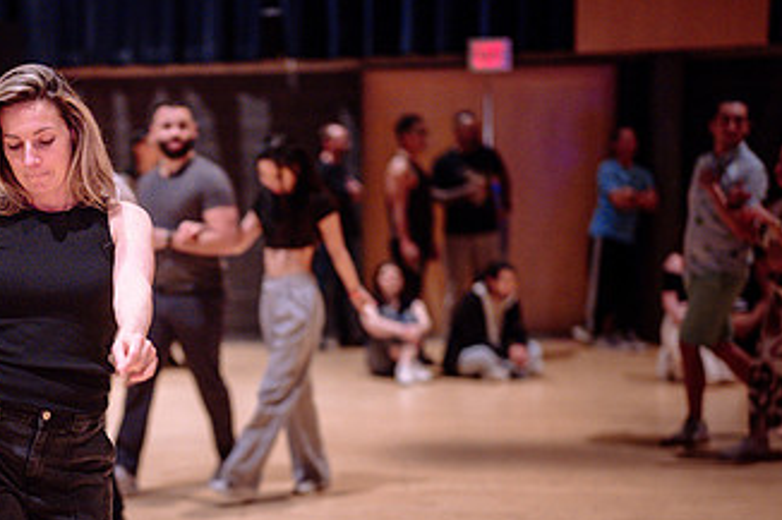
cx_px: 180
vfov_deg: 15.2
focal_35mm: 89
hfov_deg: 22.6
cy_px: 423
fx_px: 1932
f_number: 1.2
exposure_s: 1/250
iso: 1600
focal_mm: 50
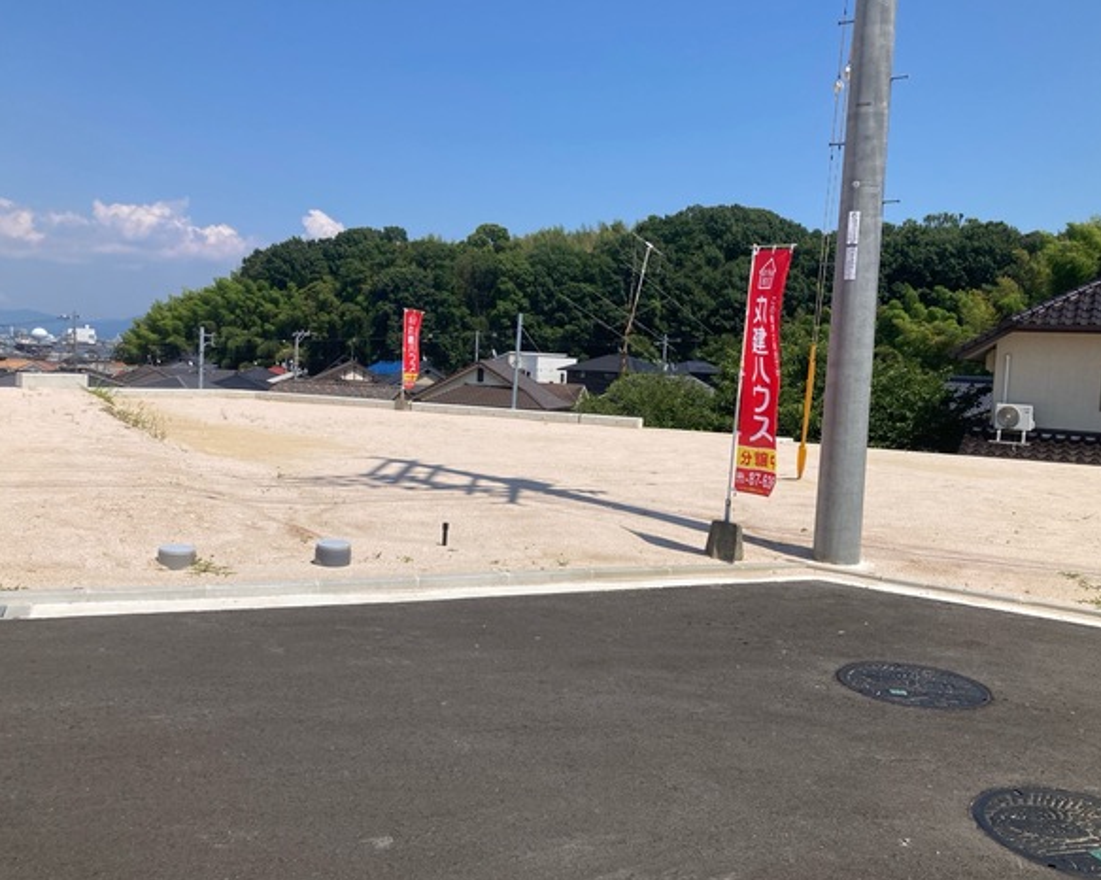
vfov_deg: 48.5
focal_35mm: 30
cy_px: 434
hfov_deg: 58.8
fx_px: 977
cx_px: 570
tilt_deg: -2.8
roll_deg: -4.5
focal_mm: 3.99
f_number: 1.8
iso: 20
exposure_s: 1/3040
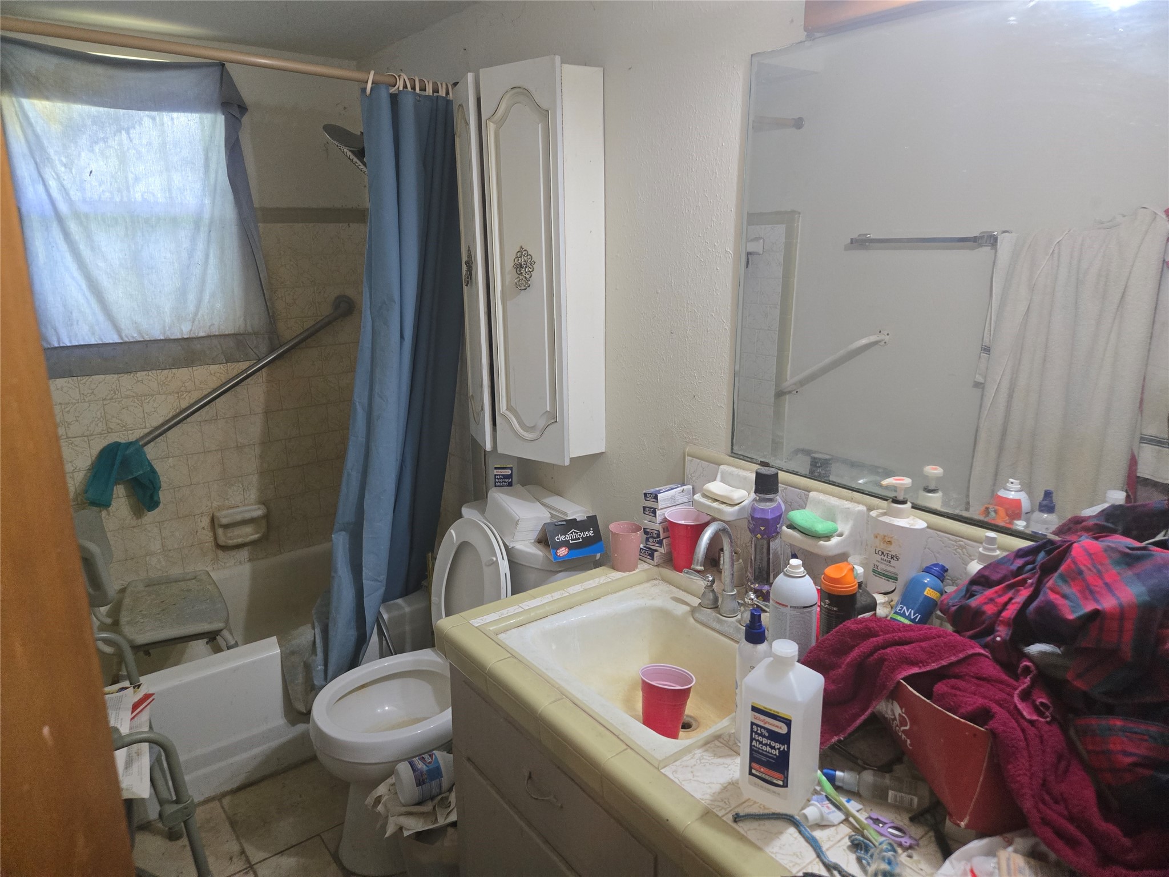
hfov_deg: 73.9
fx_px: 777
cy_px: 438
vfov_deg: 58.9
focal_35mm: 23
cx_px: 584
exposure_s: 1/120
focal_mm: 5.4
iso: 640
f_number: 1.8
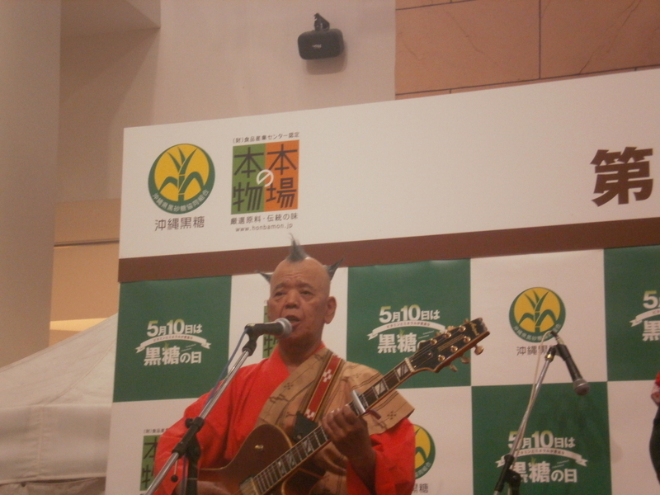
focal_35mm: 90
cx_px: 330
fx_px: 1716
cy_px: 248
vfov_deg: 16.4
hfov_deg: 21.8
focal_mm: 15.91
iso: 400
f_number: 5.5
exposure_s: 1/50
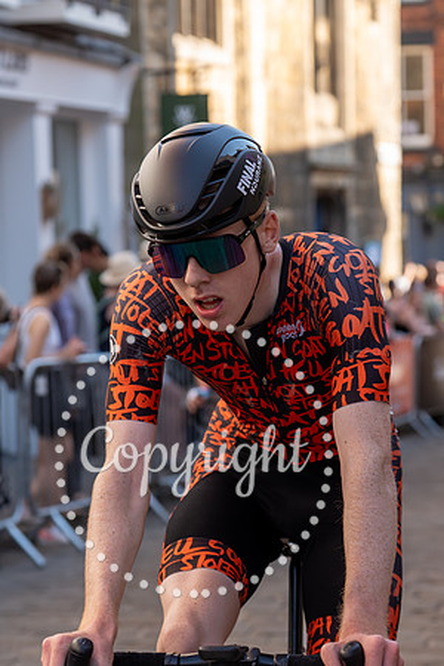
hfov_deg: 12.9
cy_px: 333
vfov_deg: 19.2
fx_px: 1969
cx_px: 218
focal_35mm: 106
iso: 640
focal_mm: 70
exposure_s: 1/1000
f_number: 4
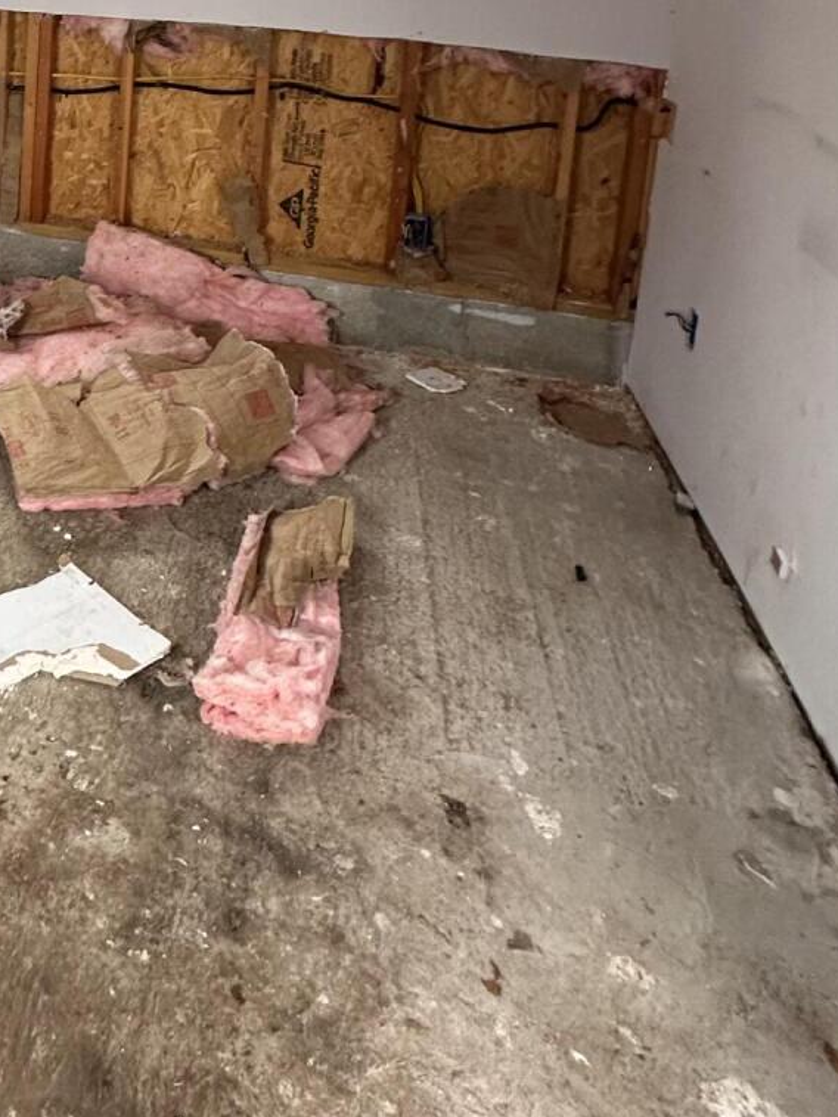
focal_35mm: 37
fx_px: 1194
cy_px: 0
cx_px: -112
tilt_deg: -8.5
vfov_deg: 43.1
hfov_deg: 33.1
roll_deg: -3.7
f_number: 2.2
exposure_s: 1/99
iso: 200
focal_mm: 2.22
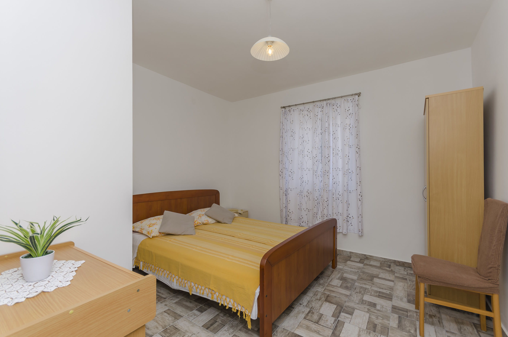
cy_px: 168
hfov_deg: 100.5
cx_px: 254
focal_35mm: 15
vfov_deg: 77.1
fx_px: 211
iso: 100
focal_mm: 10
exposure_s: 1/125
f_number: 6.3
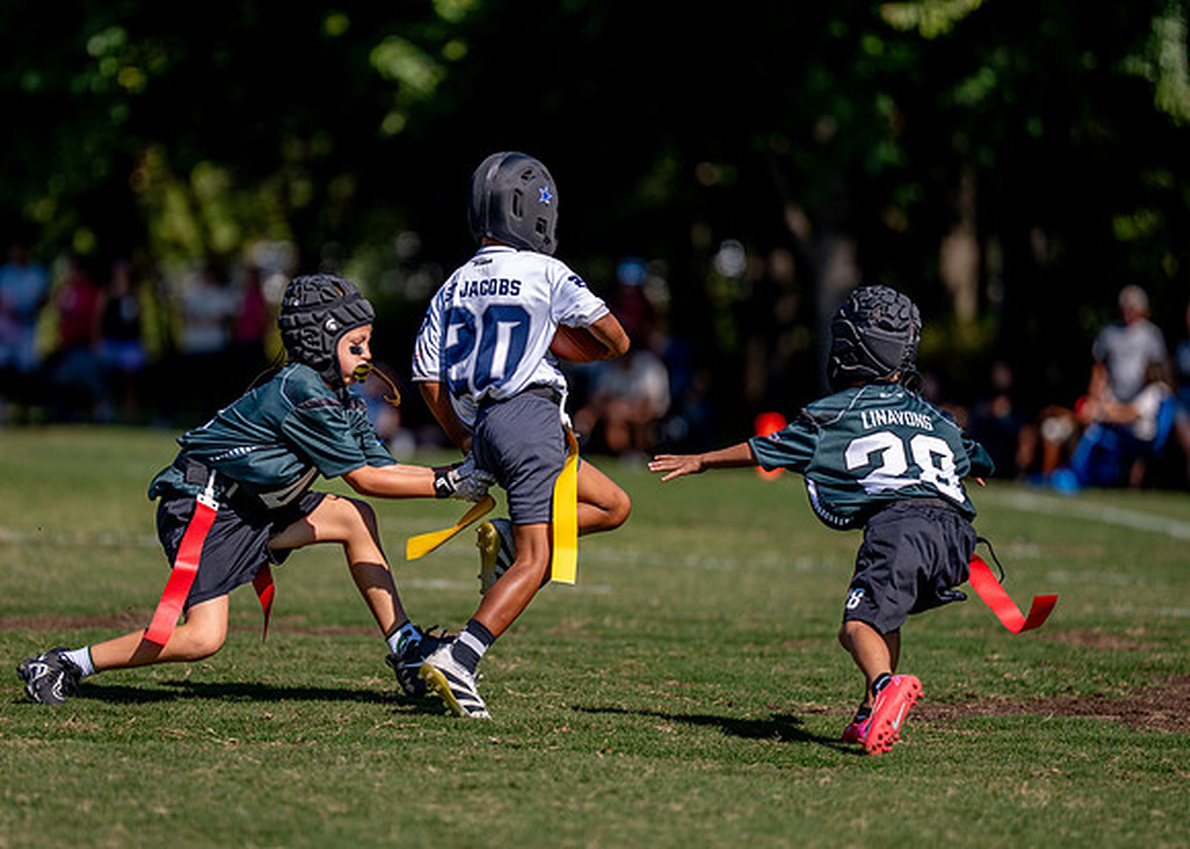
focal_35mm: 244
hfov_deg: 8.2
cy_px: 421
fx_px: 8254
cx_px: 467
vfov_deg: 5.9
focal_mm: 200
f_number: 2.8
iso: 250
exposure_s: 1/5000
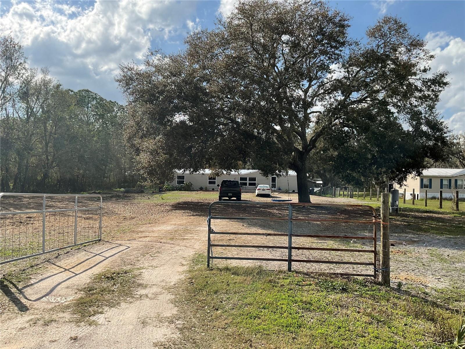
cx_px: 232
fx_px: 390
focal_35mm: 29
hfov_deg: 61.7
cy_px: 174
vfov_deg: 48.2
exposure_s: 1/1675
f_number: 1.8
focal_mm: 3
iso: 16
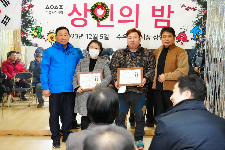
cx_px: 112
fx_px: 269
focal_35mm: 43
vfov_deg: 31.2
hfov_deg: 45.4
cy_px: 75
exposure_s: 1/160
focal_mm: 43
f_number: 4.5
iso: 8000
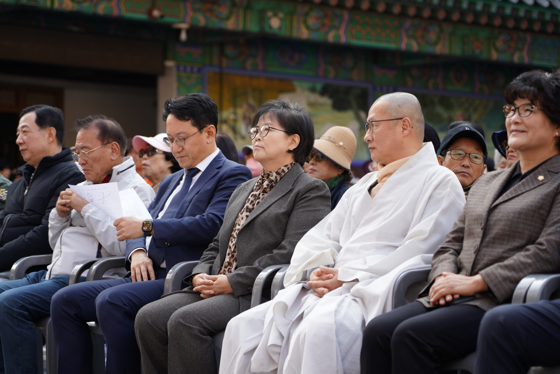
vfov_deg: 13.0
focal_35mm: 105
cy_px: 187
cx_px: 280
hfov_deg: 19.5
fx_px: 1633
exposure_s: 1/125
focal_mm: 105
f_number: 4
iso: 125
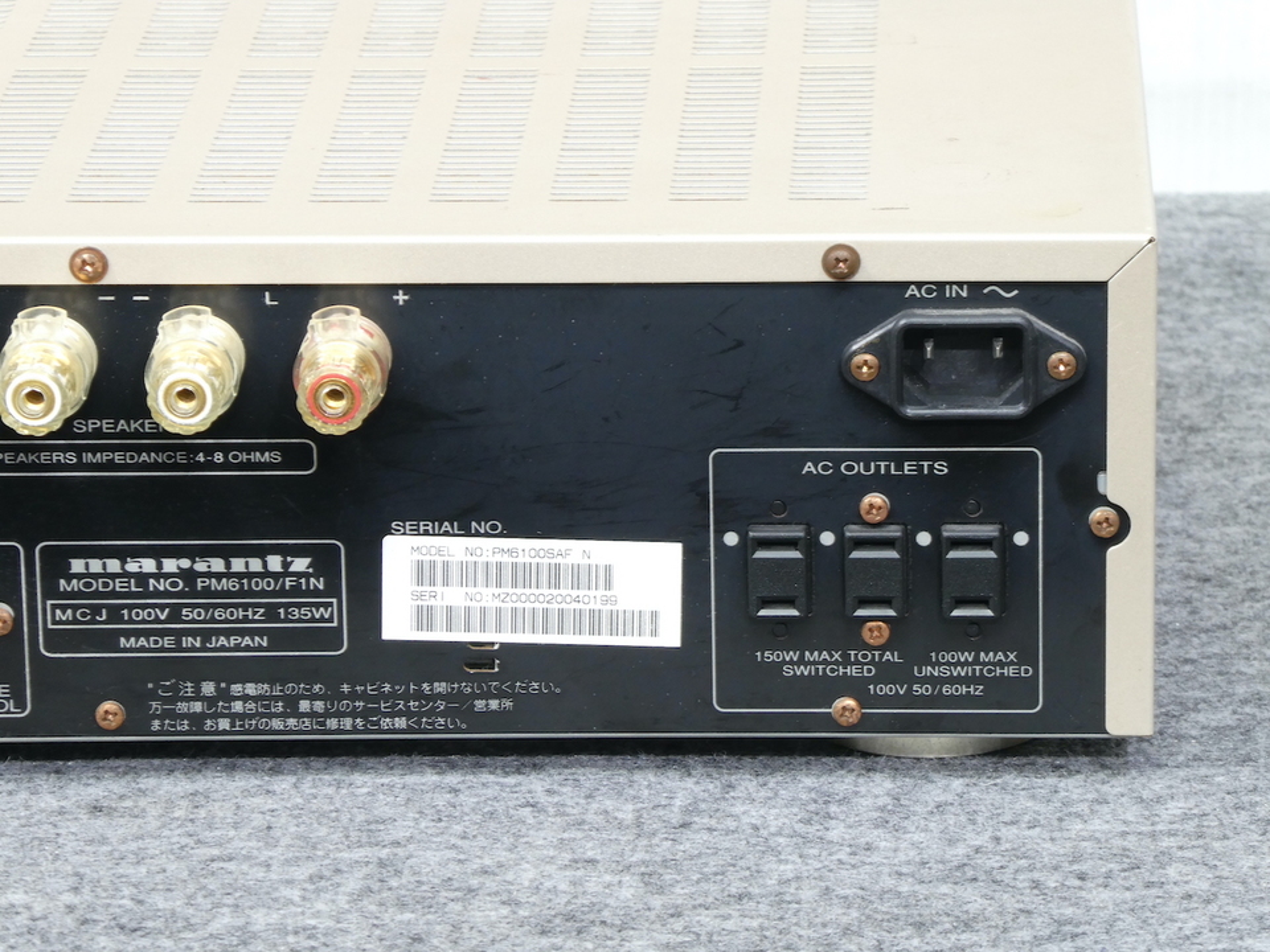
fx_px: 6310
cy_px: 476
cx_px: 635
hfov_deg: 11.5
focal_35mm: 172
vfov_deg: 8.6
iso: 200
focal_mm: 30.9
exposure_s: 1/3.2
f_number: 5.6
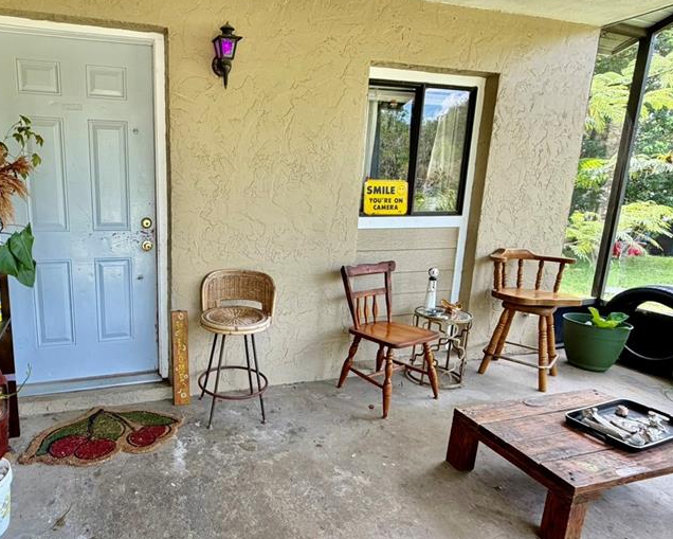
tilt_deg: -11.5
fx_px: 438
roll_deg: -1.0
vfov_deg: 63.1
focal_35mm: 22
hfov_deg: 72.7
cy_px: 274
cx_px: 222
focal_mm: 2.22
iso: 80
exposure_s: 1/121
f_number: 2.2
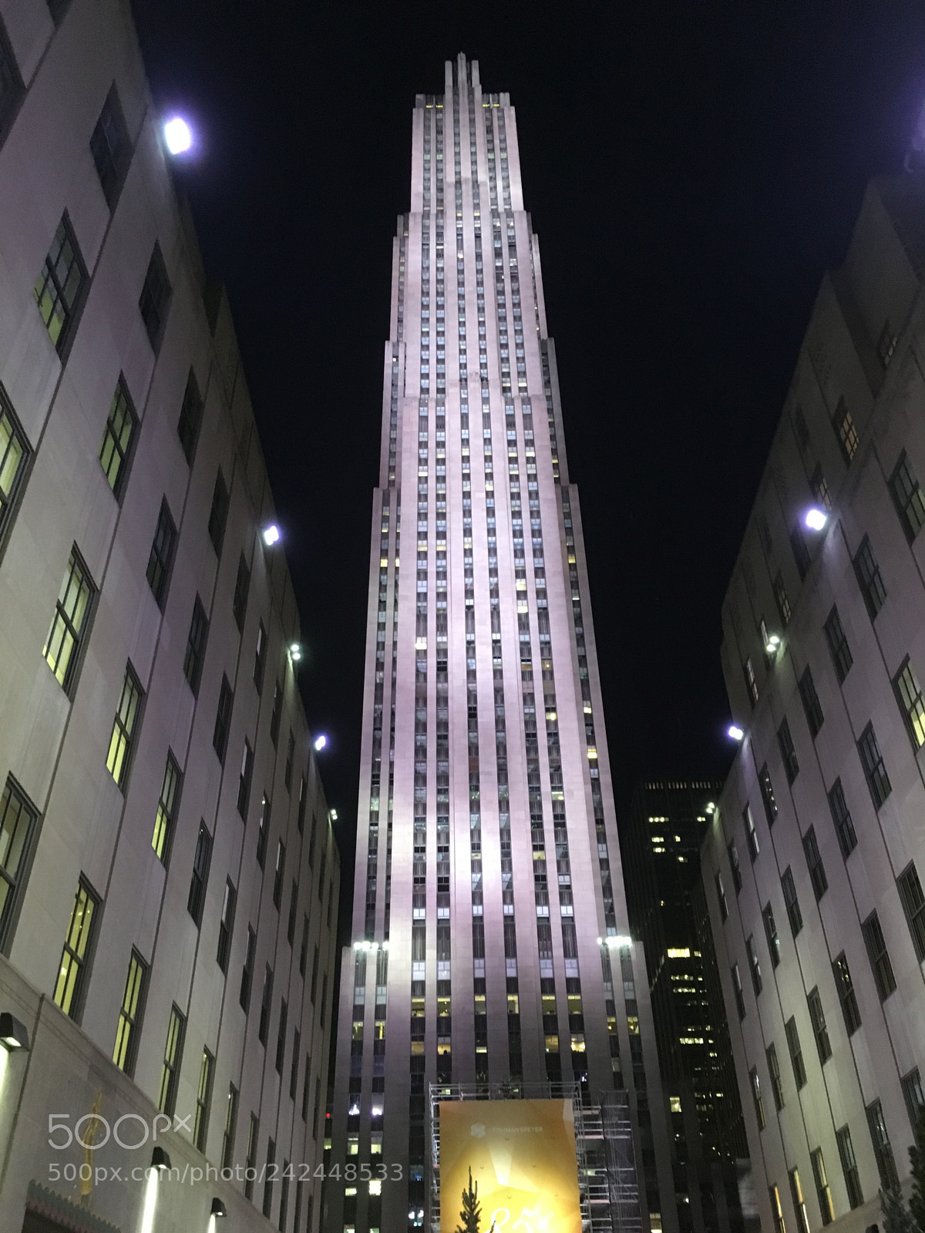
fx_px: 1033
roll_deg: +1.9
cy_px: 616
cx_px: 462
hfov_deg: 48.2
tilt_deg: +38.4
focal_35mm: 29
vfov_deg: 61.7
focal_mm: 4.15
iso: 200
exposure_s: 1/20
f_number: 2.2
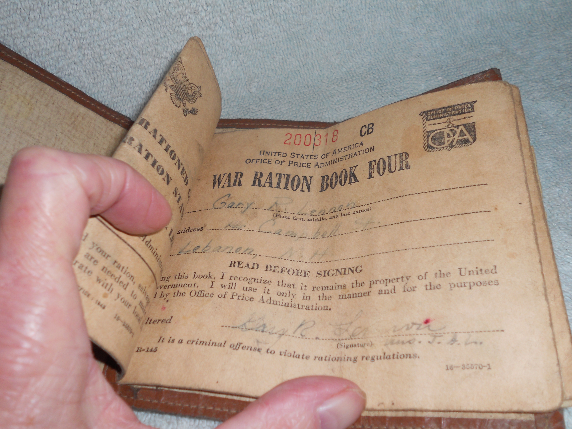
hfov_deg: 56.8
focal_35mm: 32
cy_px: 214
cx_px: 286
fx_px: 529
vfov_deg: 44.2
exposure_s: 1/25
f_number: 8.8
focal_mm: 5.8
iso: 80
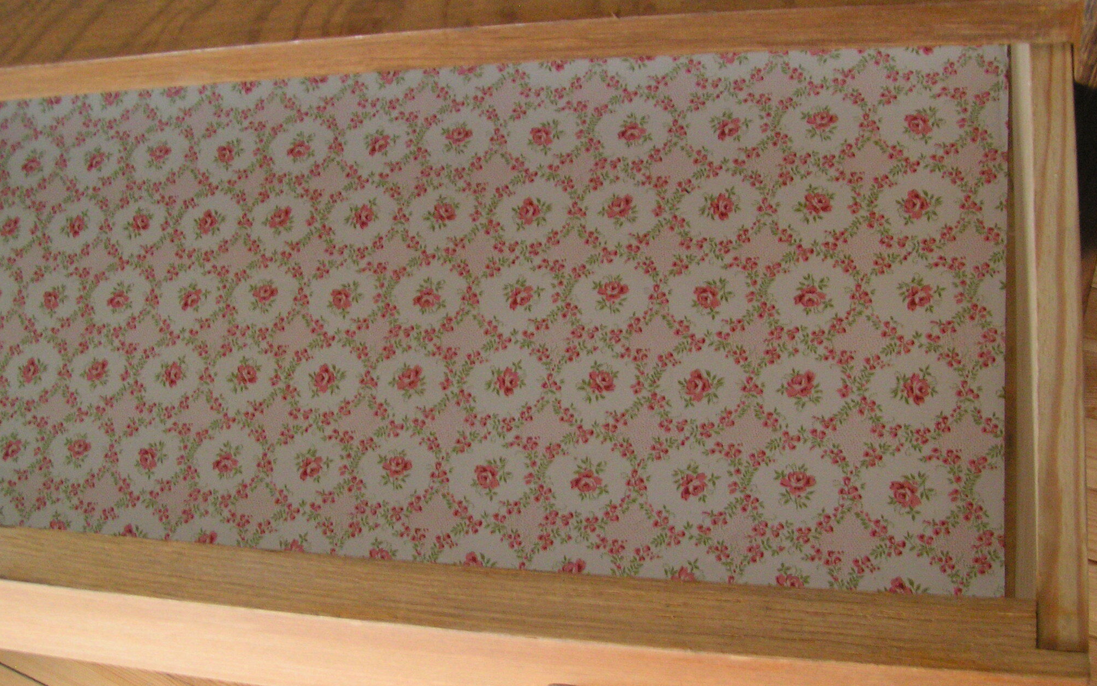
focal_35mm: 41
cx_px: 546
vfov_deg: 31.2
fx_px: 1226
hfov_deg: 48.2
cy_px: 383
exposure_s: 1/10
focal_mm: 5.8
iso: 200
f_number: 6.3
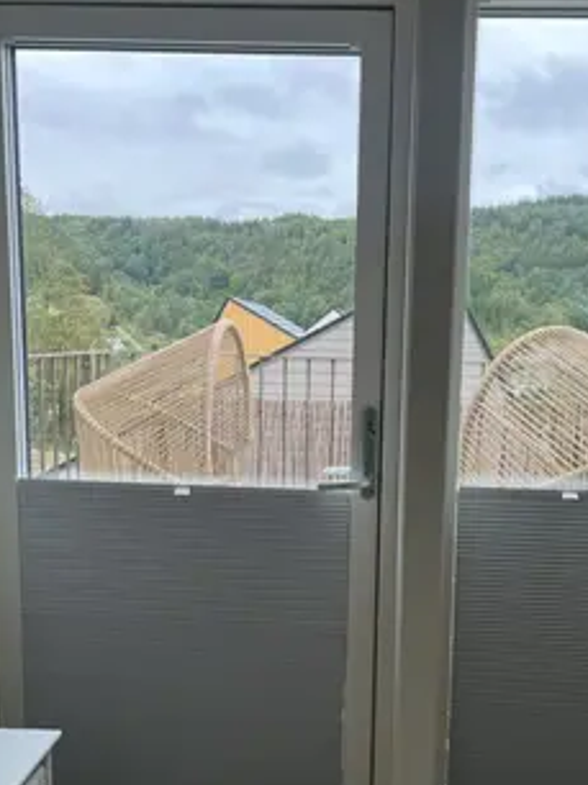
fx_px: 771
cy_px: 441
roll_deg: -1.0
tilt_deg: -7.5
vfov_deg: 53.8
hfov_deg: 41.5
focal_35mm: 34
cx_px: 362
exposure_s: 1/227
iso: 40
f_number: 1.5
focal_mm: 5.7
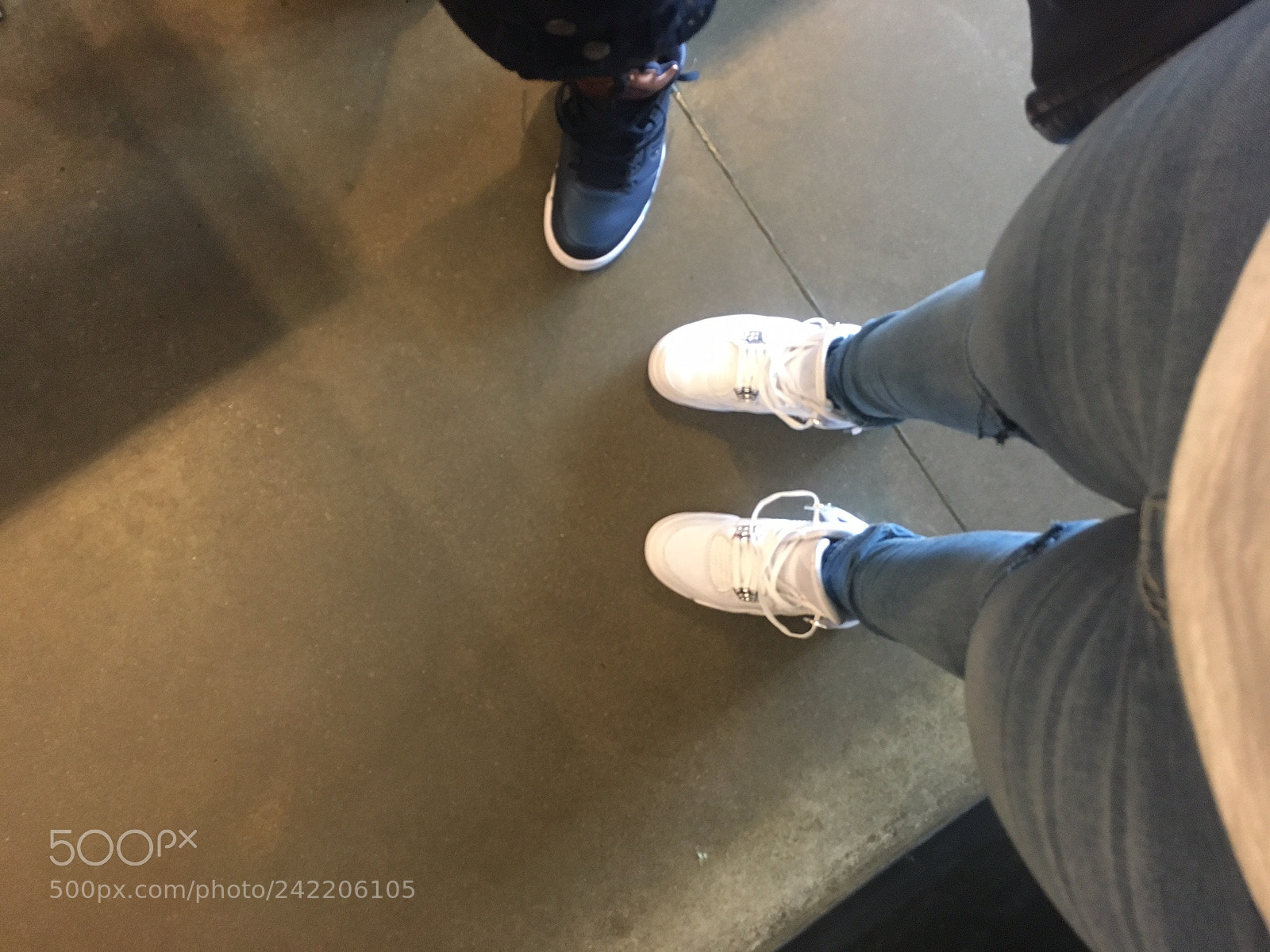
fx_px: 1064
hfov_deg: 61.7
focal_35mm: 29
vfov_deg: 48.2
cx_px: 635
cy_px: 476
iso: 200
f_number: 2.2
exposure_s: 1/17
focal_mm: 4.15
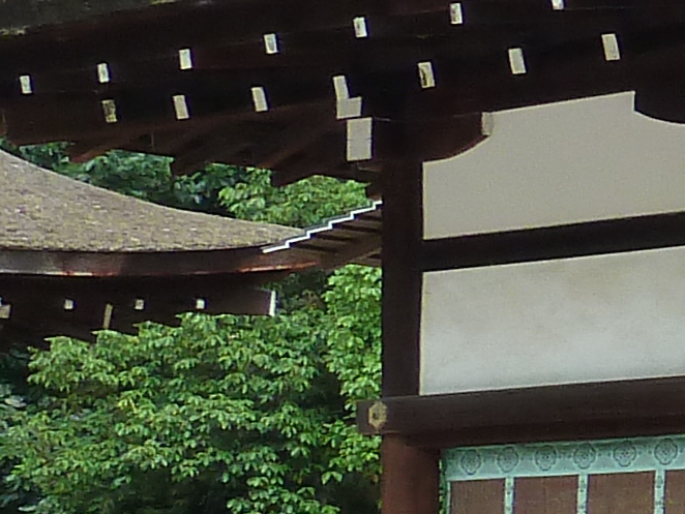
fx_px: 2989
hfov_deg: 11.1
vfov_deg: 9.8
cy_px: 453
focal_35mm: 151
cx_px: 1619
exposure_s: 1/100
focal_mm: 4.1
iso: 125
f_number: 4
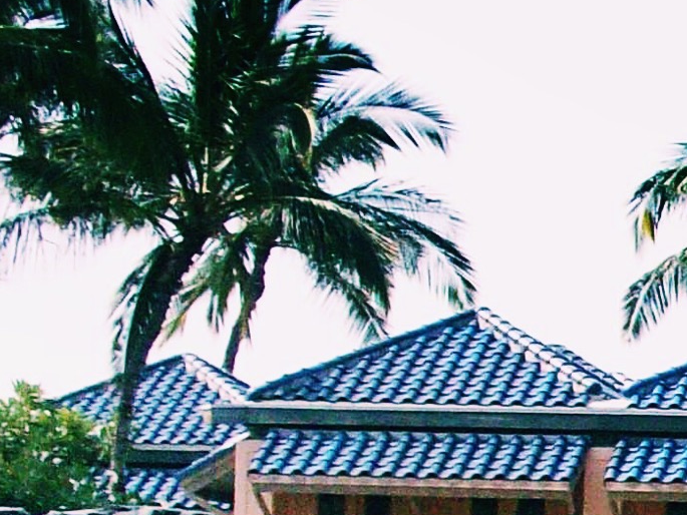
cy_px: 776
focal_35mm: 162
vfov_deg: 8.9
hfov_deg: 11.2
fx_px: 3216
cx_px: 1312
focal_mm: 6.2
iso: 200
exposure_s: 1/493
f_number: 5.6
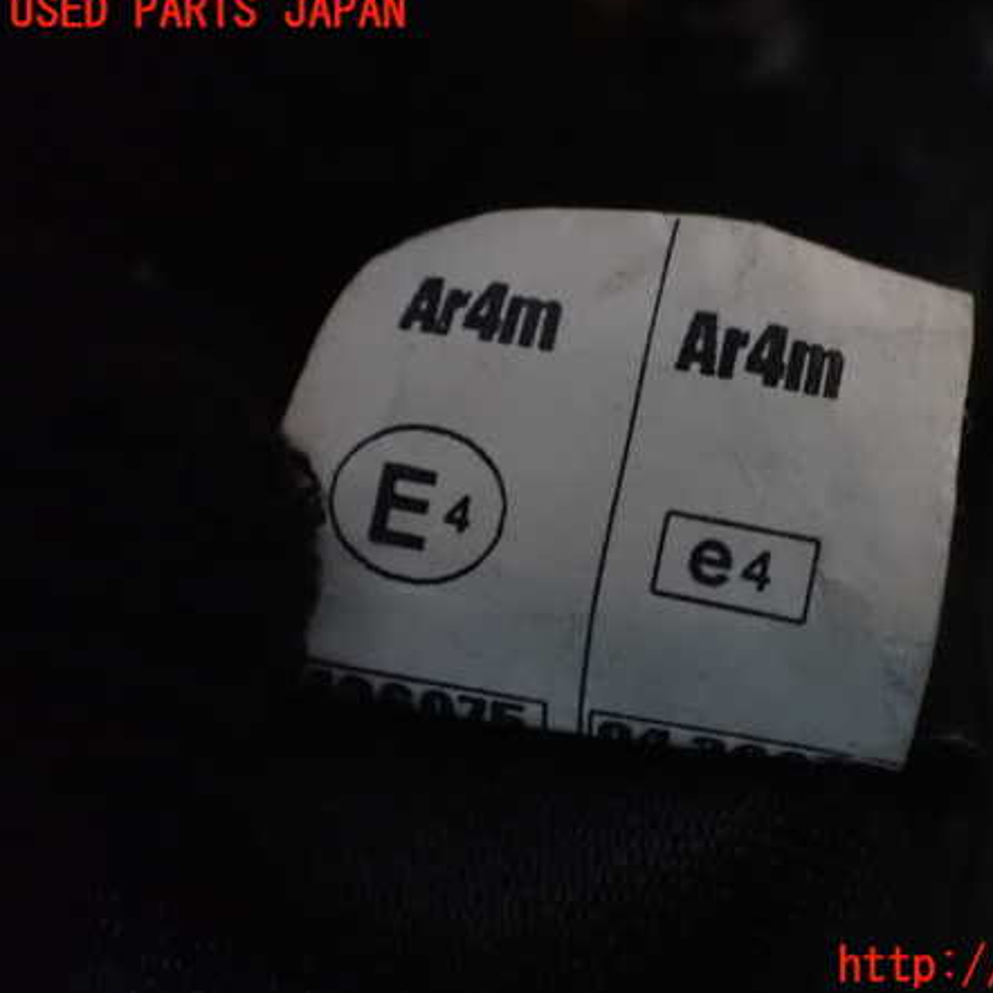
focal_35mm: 36
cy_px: 490
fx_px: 1168
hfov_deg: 45.3
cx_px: 672
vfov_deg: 46.0
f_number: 2.3
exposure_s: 1/25
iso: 1600
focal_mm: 5.4
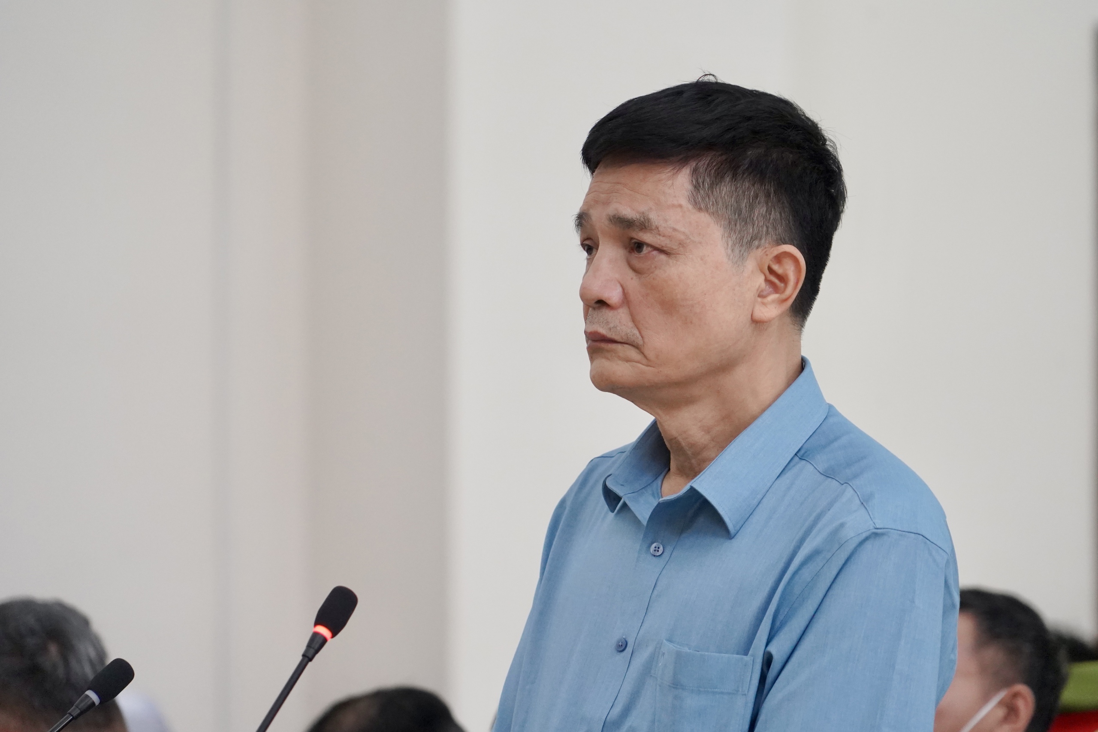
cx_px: 549
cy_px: 366
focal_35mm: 240
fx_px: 7320
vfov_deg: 5.7
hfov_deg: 8.6
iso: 5000
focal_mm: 240
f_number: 6.3
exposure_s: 1/160
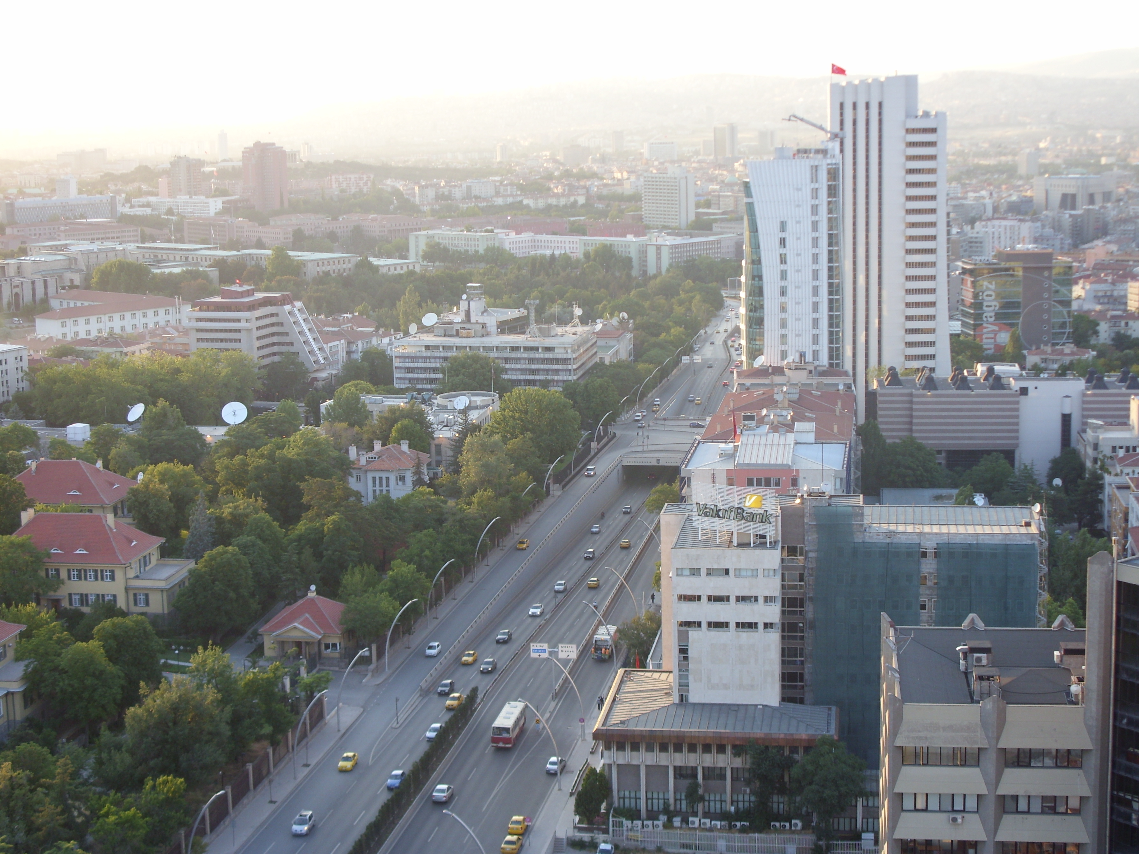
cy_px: 430
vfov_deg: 20.7
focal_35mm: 71
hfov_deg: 27.4
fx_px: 2336
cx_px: 555
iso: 50
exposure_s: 1/80
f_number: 3.2
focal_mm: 11.4
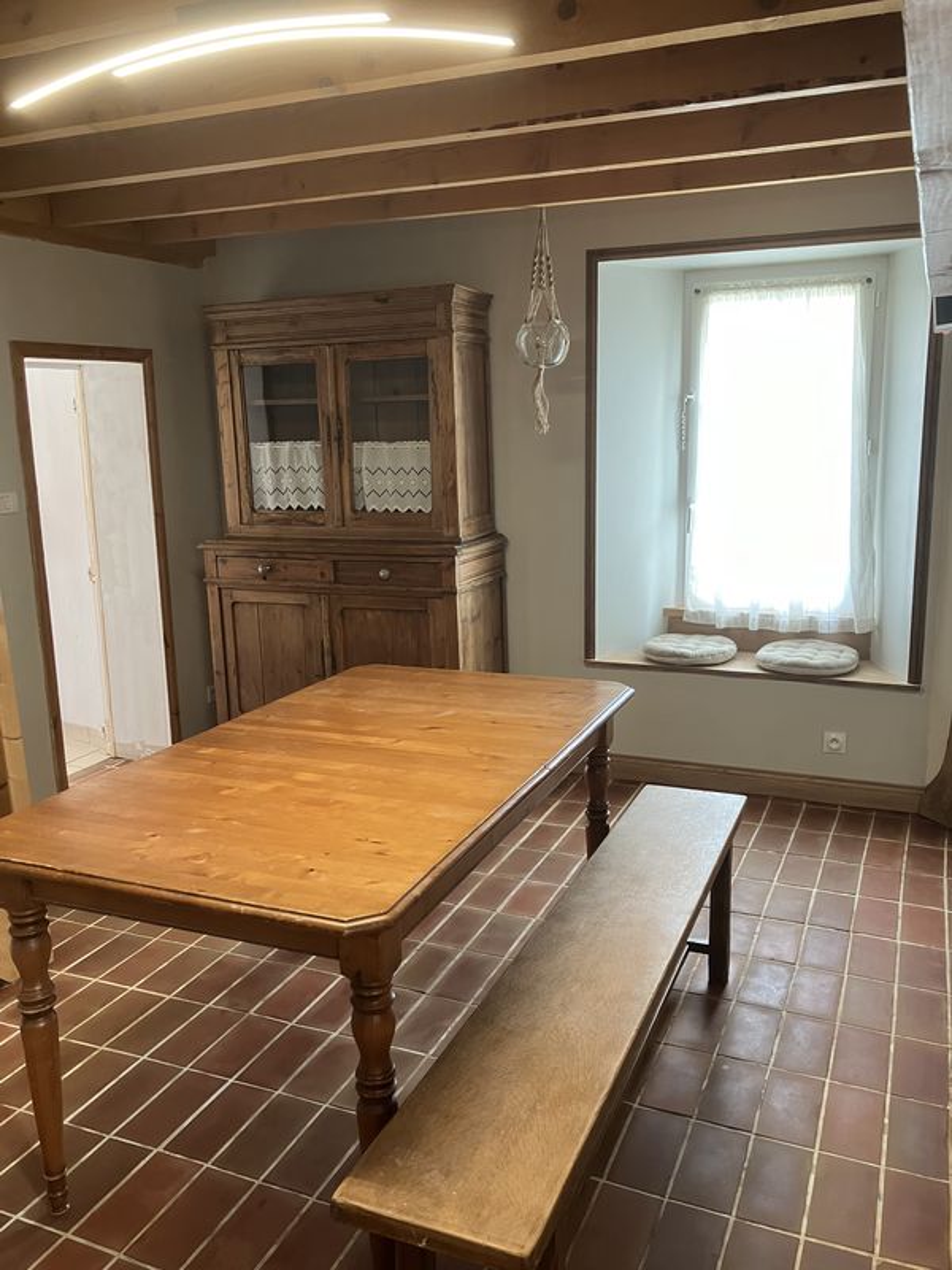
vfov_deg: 63.4
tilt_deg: -11.7
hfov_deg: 49.7
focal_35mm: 28
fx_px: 1027
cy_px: 635
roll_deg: -0.1
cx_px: 476
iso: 160
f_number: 1.8
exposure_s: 1/60
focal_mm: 3.99
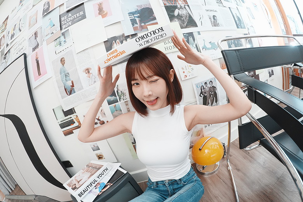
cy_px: 101
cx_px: 152
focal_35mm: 14
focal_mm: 14
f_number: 3.5
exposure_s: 1/160
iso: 3200
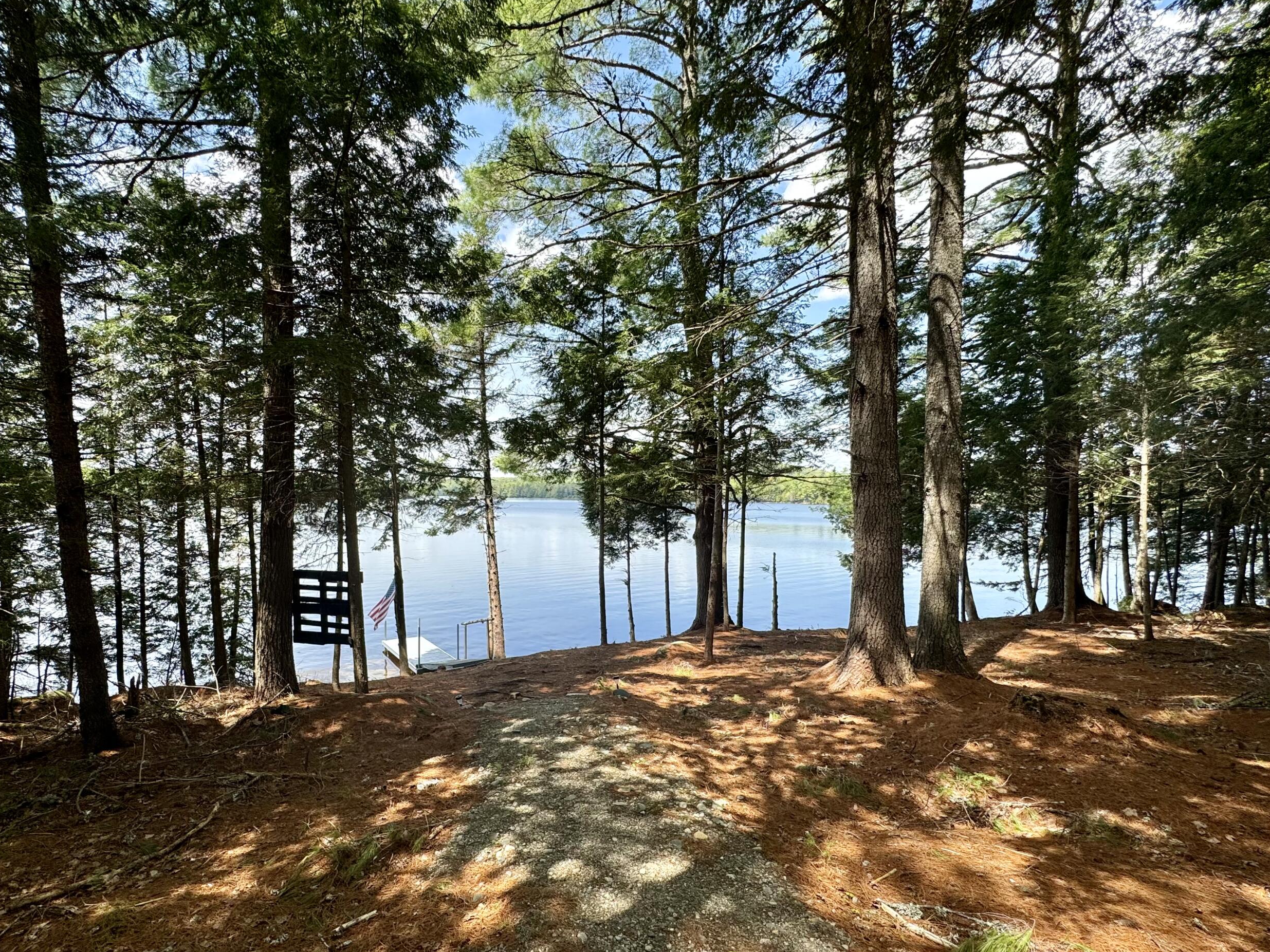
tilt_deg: -4.6
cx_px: 570
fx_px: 624
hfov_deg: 90.7
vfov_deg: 74.3
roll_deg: -0.7
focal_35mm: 17
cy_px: 541
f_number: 2.2
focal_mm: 2.22
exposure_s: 1/636
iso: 40
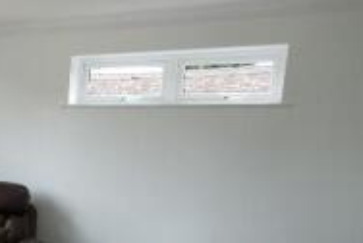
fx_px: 525
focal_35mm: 52
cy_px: 294
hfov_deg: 31.1
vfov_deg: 23.7
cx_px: -88
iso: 100
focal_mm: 10
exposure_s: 1/30
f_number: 4
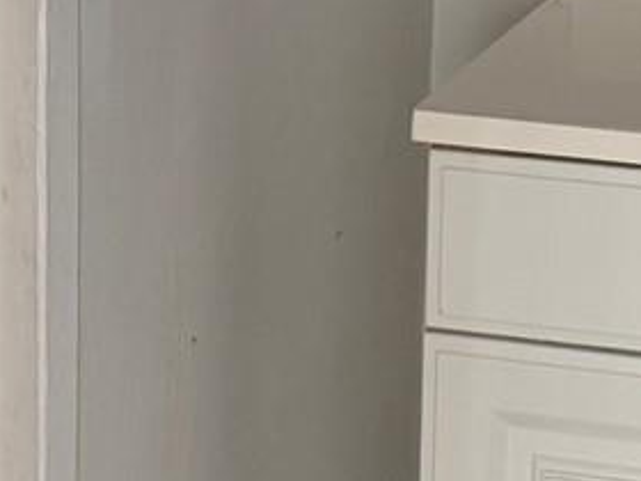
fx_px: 2537
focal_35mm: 137
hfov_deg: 14.2
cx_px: 600
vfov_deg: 10.7
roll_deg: -2.7
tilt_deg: -10.6
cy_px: -62
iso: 400
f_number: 1.78
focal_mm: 6.76
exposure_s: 1/60
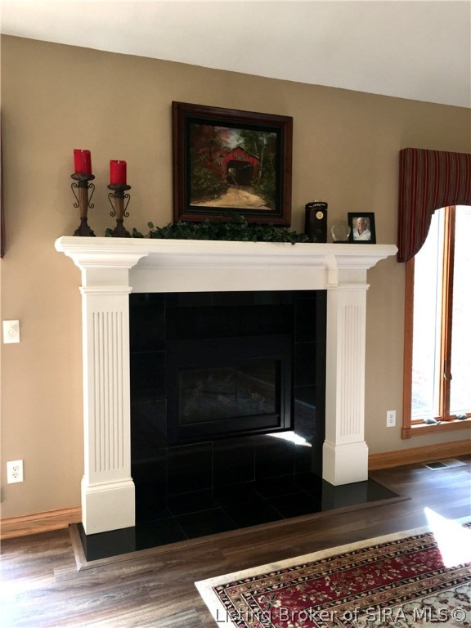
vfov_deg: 61.7
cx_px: 236
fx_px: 526
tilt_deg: -4.1
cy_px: 314
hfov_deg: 48.2
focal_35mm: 29
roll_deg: -1.0
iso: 50
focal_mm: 4.15
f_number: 2.2
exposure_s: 1/30
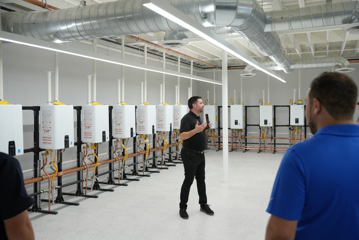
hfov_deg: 54.4
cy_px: 120
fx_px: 349
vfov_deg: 37.9
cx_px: 180
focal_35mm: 35
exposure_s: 1/160
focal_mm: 35
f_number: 4
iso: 400
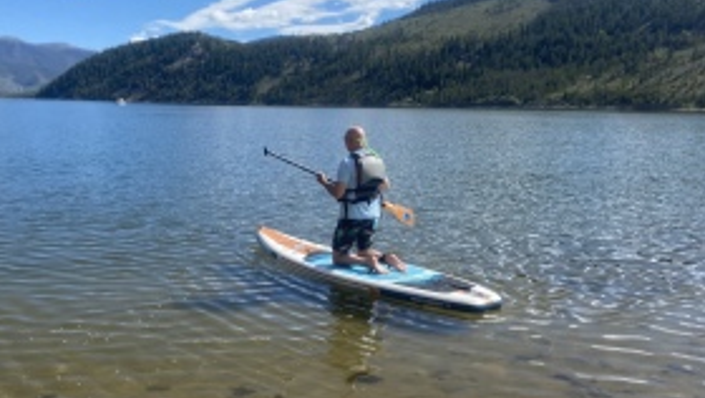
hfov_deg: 53.2
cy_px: 207
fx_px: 692
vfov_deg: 32.1
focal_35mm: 37
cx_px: 254
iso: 32
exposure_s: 1/2358
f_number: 1.8
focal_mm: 4.25
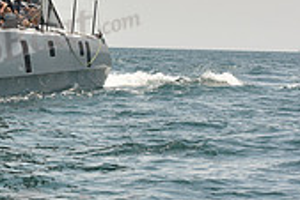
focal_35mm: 281
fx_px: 2344
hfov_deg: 7.2
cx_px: -201
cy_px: -22
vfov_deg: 4.9
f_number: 6.3
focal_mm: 82
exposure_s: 1/1250
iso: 320
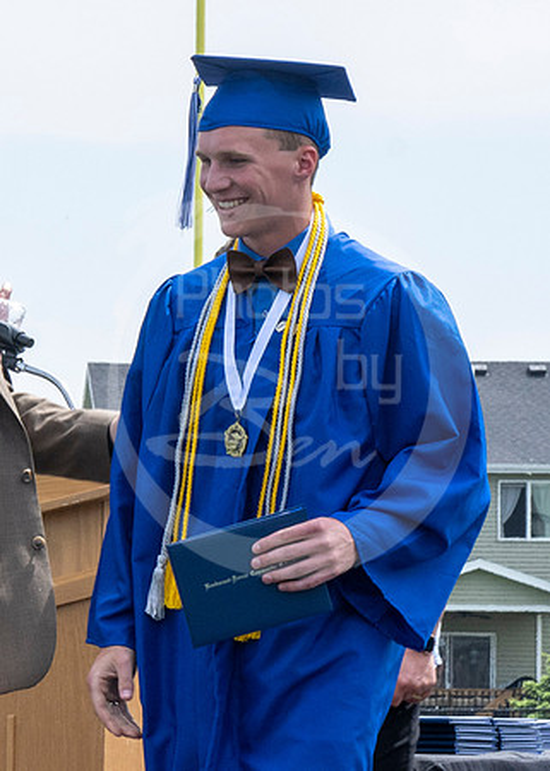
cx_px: -259
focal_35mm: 317
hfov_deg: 4.5
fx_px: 6931
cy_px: 338
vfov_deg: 6.4
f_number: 13
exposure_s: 1/250
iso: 200
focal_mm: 70
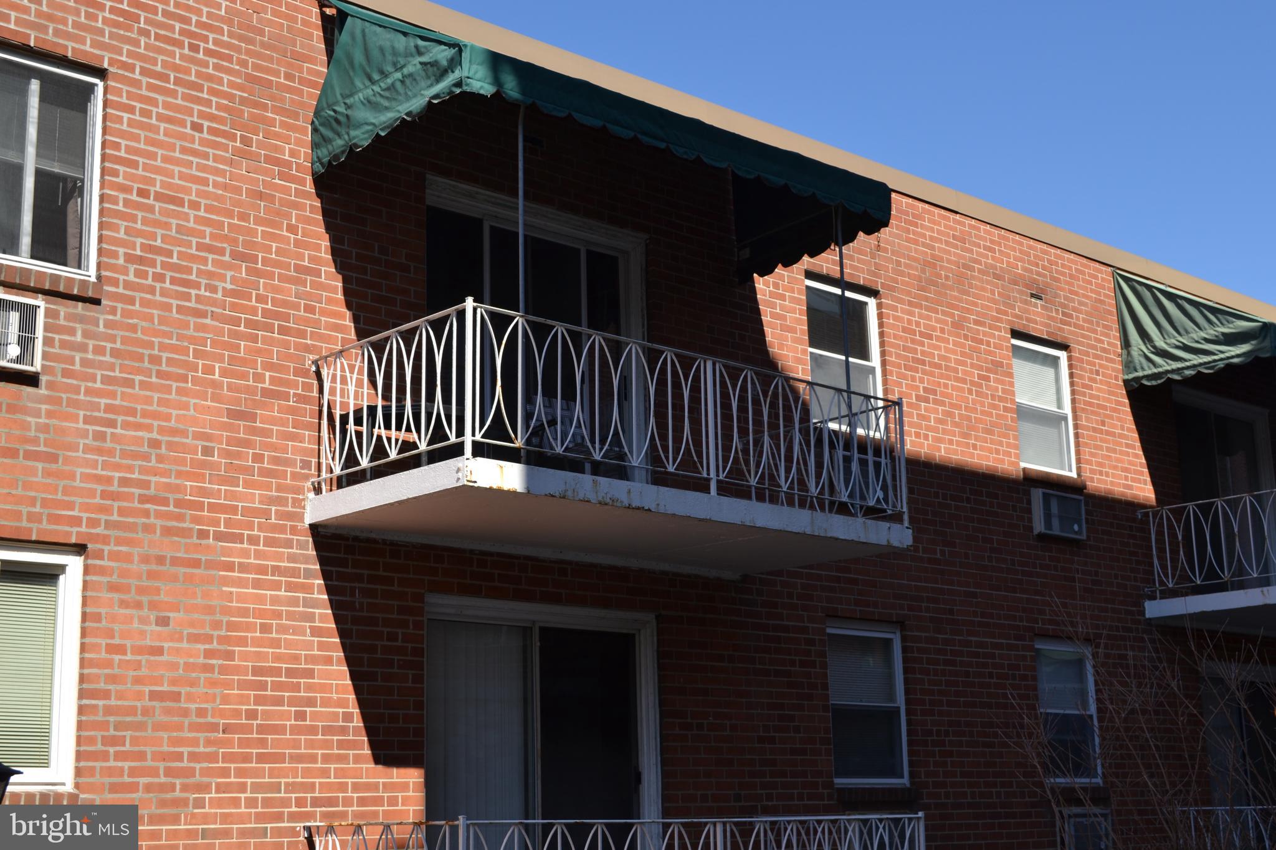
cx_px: 638
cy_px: 425
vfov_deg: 28.1
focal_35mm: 48
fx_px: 1701
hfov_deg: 41.1
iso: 100
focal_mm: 32
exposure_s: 1/200
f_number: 7.1
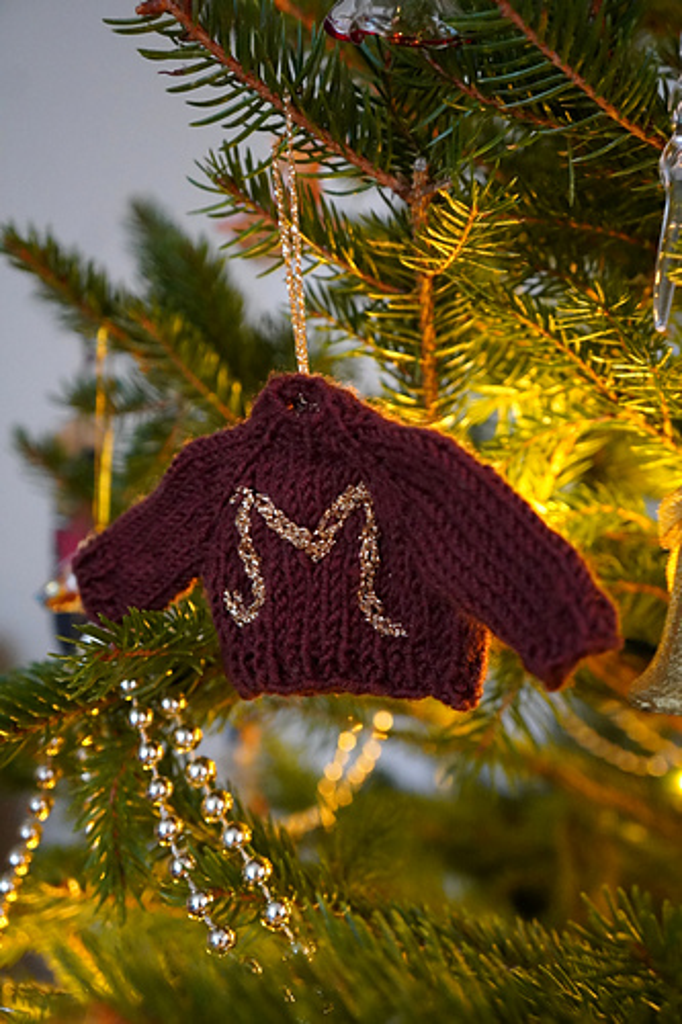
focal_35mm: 40
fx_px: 1152
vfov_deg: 47.9
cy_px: 512
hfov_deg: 33.0
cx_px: 341
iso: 6400
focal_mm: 27
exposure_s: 1/40
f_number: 4
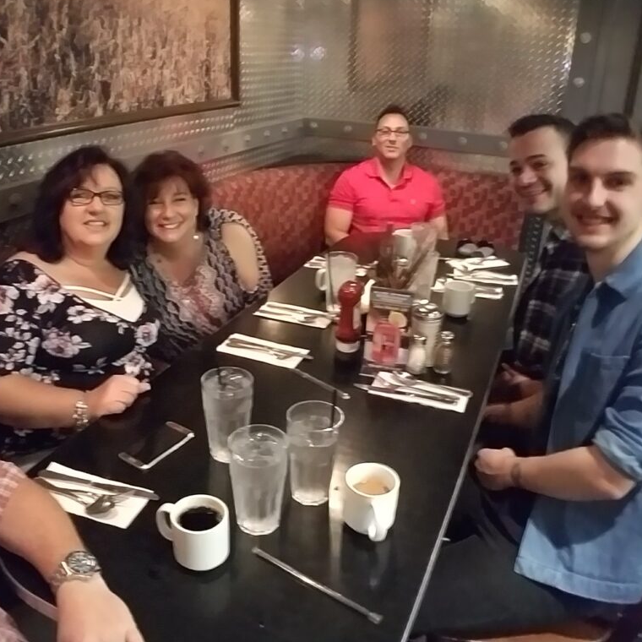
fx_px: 525
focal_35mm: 25
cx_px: 245
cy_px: 318
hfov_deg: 62.2
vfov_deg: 62.9
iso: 1250
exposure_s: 1/12
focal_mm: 2.1
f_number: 1.7
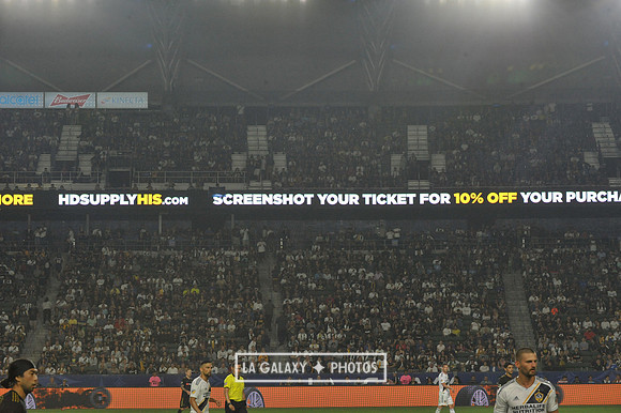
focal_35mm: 98
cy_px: 206
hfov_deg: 20.8
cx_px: 310
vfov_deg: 13.9
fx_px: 1689
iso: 3200
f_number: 10
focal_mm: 98
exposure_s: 1/400
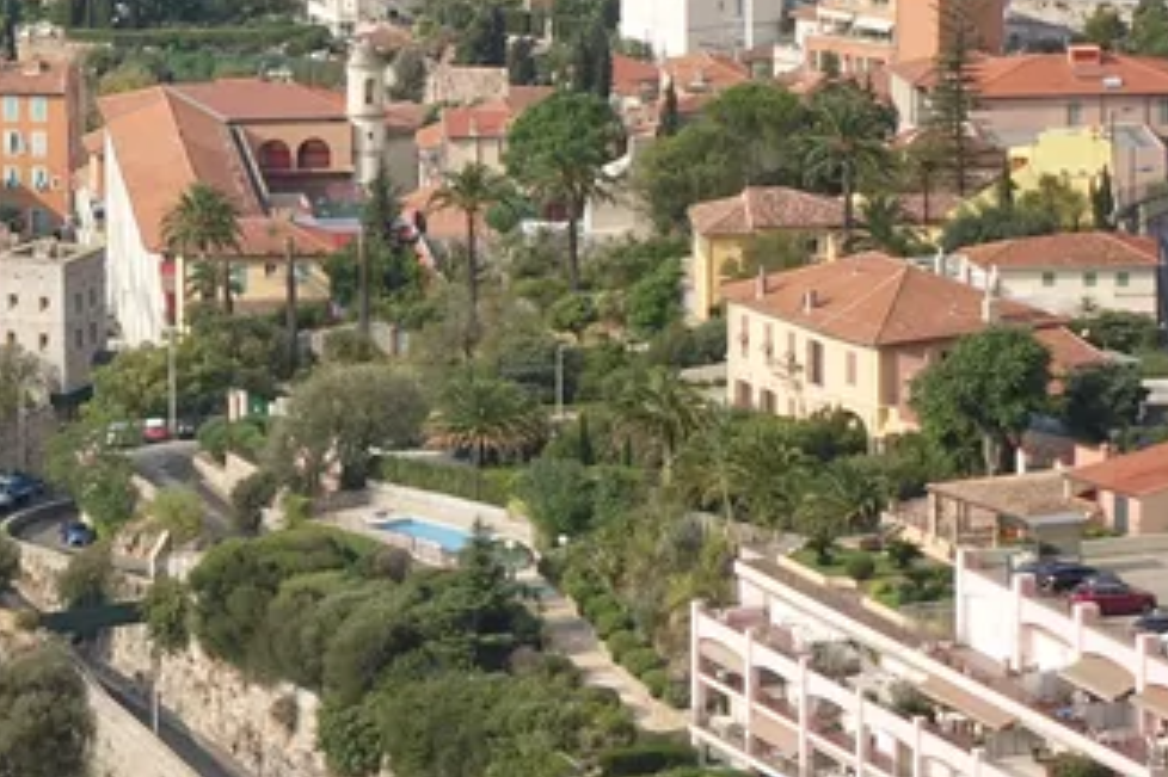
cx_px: -792
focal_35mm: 275
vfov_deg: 5.0
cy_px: 245
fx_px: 8917
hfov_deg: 7.3
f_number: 4
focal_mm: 25.7
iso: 125
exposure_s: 1/640
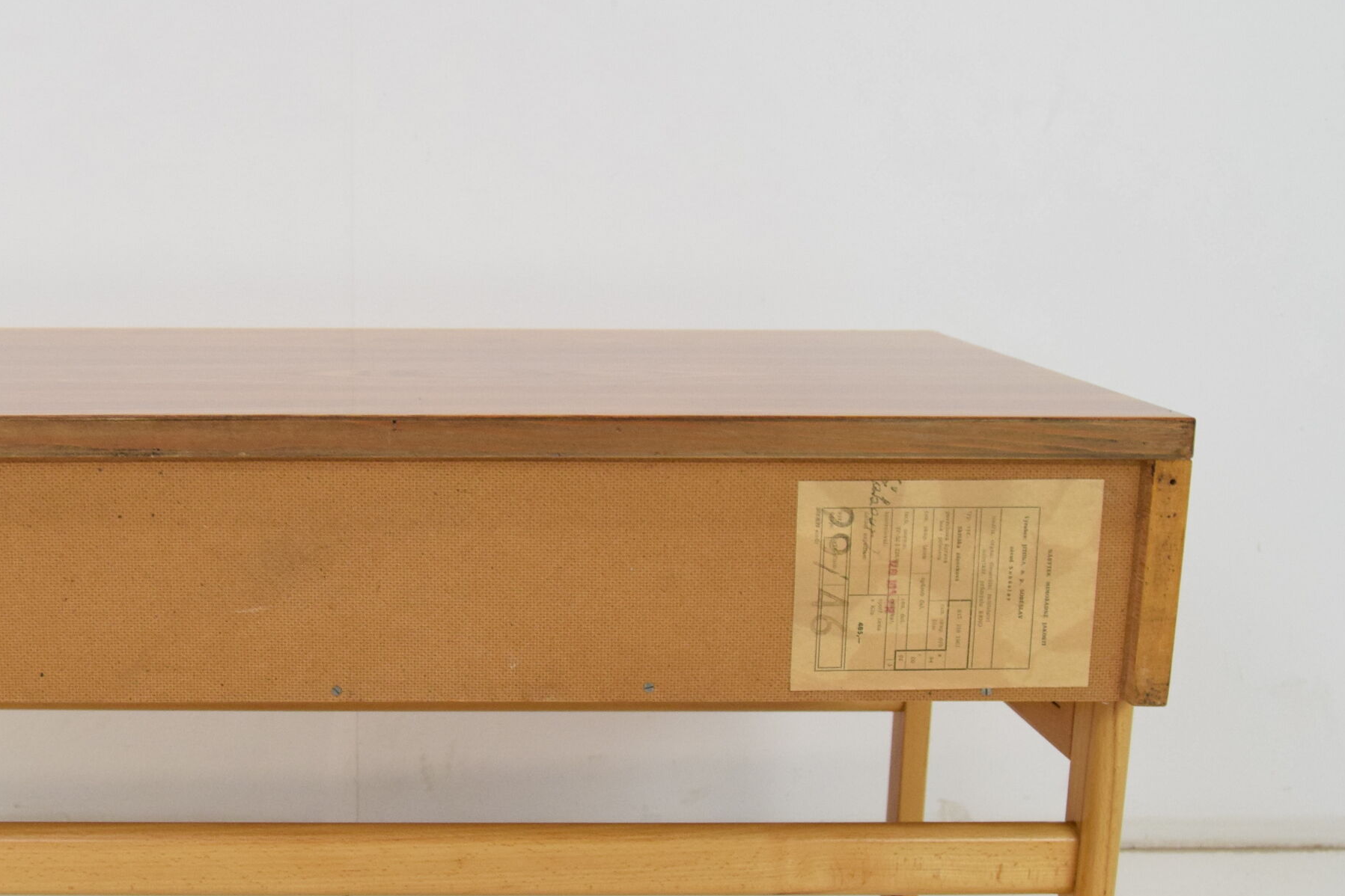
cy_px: 632
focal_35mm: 50
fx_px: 1868
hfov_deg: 38.8
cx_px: 373
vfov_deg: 26.8
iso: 1600
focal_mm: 20
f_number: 7.1
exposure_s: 1/200
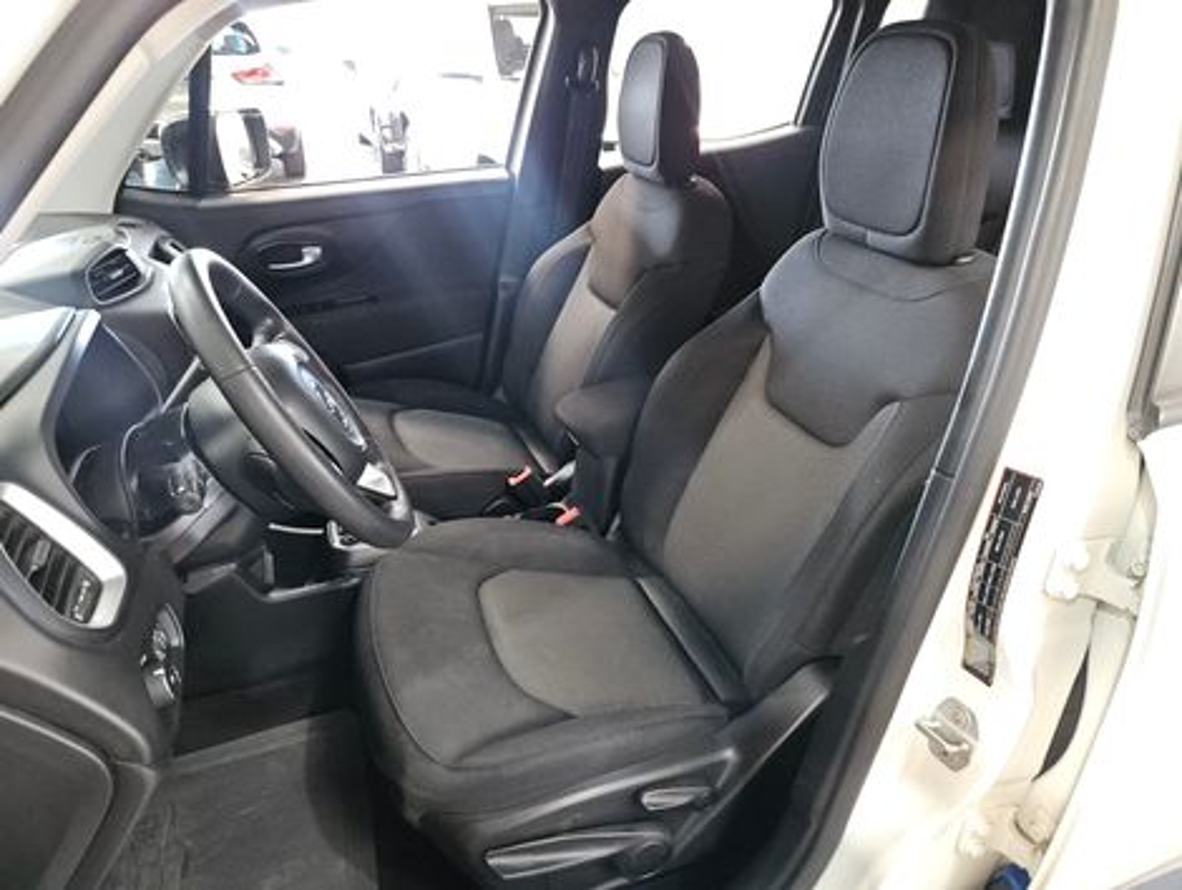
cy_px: 445
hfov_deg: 73.8
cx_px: 591
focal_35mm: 23
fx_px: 787
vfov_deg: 59.0
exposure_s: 1/30
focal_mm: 5.4
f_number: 1.8
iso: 640
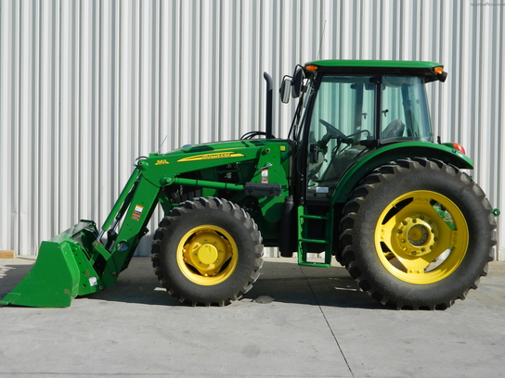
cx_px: 252
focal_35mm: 57
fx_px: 832
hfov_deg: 33.8
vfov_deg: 25.7
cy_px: 189
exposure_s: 1/800
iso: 80
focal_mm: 10.2
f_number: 3.8
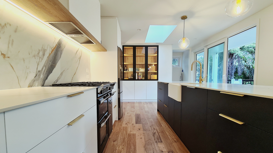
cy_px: 85
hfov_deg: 103.0
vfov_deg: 70.3
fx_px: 109
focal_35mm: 15
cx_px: 135
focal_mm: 2.22
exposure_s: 1/50
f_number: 2.2
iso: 160
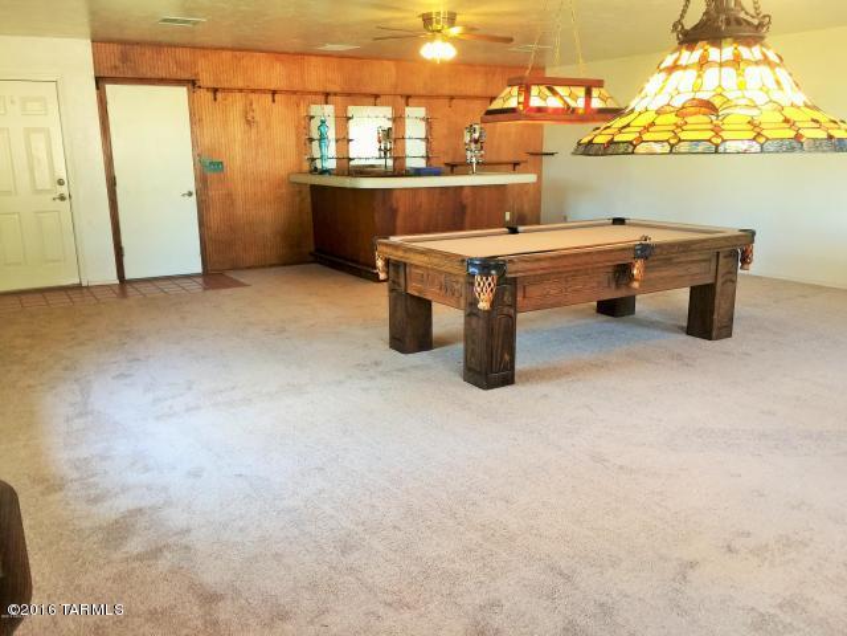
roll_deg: -0.4
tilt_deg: -12.6
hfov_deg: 61.7
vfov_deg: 48.2
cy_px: 318
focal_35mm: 29
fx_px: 710
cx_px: 424
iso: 50
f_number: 2.2
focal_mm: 4.15
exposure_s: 1/17
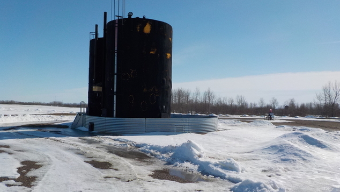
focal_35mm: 33
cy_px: 116
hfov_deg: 59.5
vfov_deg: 35.5
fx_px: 298
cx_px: 169
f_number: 6.6
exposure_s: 1/1000
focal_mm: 4.1
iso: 125
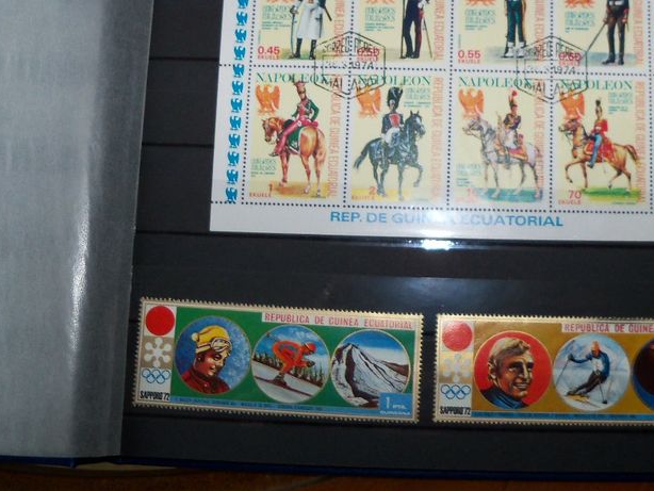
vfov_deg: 25.2
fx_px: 1077
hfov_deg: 33.5
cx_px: 424
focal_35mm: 57
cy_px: 93
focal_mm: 6.2
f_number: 3.5
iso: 100
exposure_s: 1/30
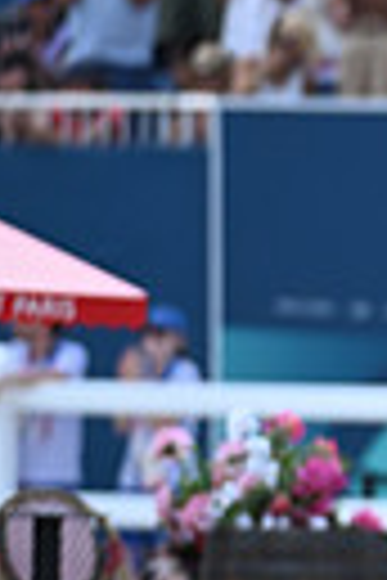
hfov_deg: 0.9
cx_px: 1107
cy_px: 416
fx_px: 25443
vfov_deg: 1.3
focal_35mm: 1578
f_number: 5
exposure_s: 1/1250
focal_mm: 350
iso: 400
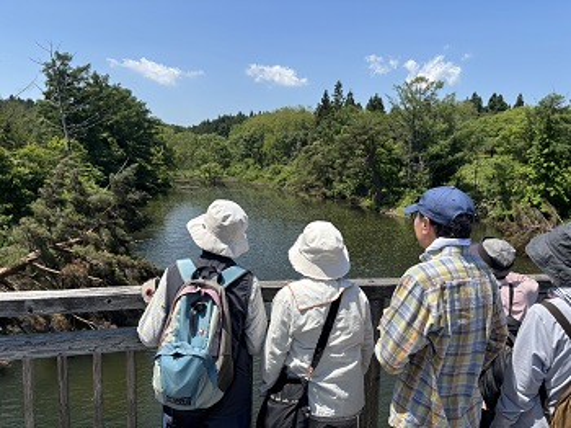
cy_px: 214
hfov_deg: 67.3
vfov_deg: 53.0
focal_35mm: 26
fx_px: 429
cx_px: 286
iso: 50
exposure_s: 1/3106
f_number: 1.6
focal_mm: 5.96
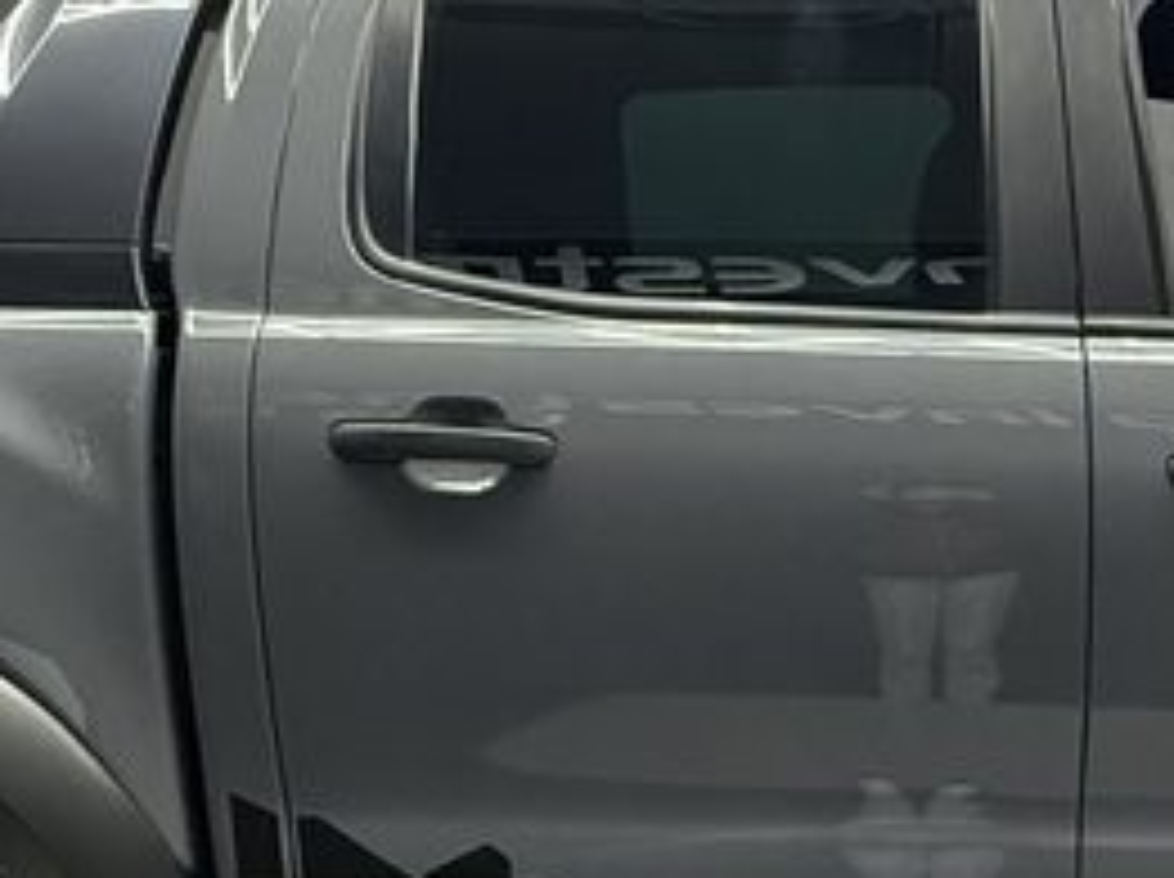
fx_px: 1863
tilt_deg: -5.3
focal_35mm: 55
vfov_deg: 26.5
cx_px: 931
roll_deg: +0.6
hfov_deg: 34.0
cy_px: 428
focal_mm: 2.22
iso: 400
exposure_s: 1/100
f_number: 2.2
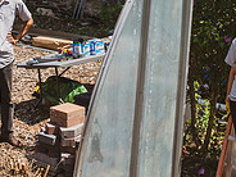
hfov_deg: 24.1
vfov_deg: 17.9
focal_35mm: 81
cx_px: 95
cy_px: 16
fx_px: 552
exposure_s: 1/1600
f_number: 5.6
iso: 500
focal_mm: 24
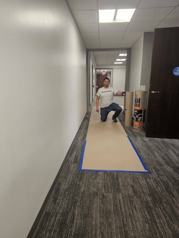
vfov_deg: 73.9
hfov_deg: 58.9
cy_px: 119
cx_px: 90
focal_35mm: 23
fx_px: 159
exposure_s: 1/120
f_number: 1.7
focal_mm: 6.3
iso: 320
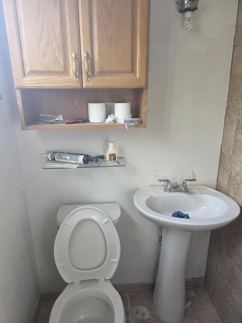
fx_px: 214
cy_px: 162
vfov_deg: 73.9
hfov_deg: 58.9
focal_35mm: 23
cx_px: 121
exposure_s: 1/180
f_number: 1.7
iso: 125
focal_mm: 6.3
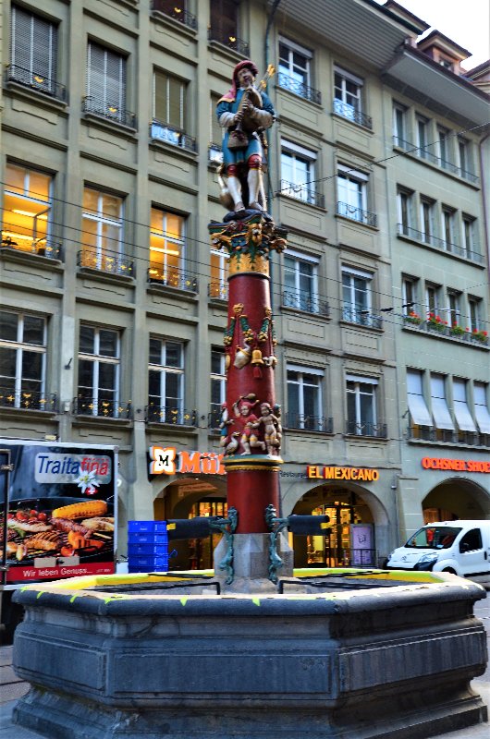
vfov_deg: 53.2
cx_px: 245
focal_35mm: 36
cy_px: 370
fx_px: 738
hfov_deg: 36.7
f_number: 6.3
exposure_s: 1/15
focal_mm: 24
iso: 400
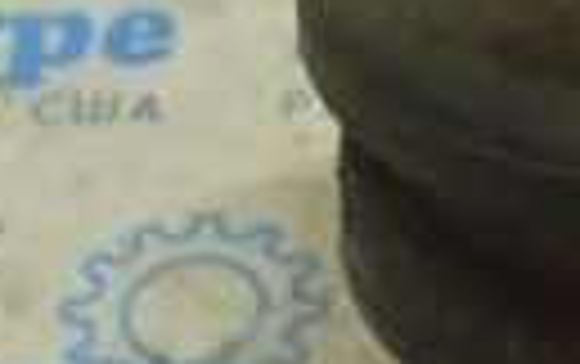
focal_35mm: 227
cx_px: 688
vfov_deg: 5.7
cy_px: -357
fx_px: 3593
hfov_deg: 9.1
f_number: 5.6
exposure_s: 1/40
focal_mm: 30
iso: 400
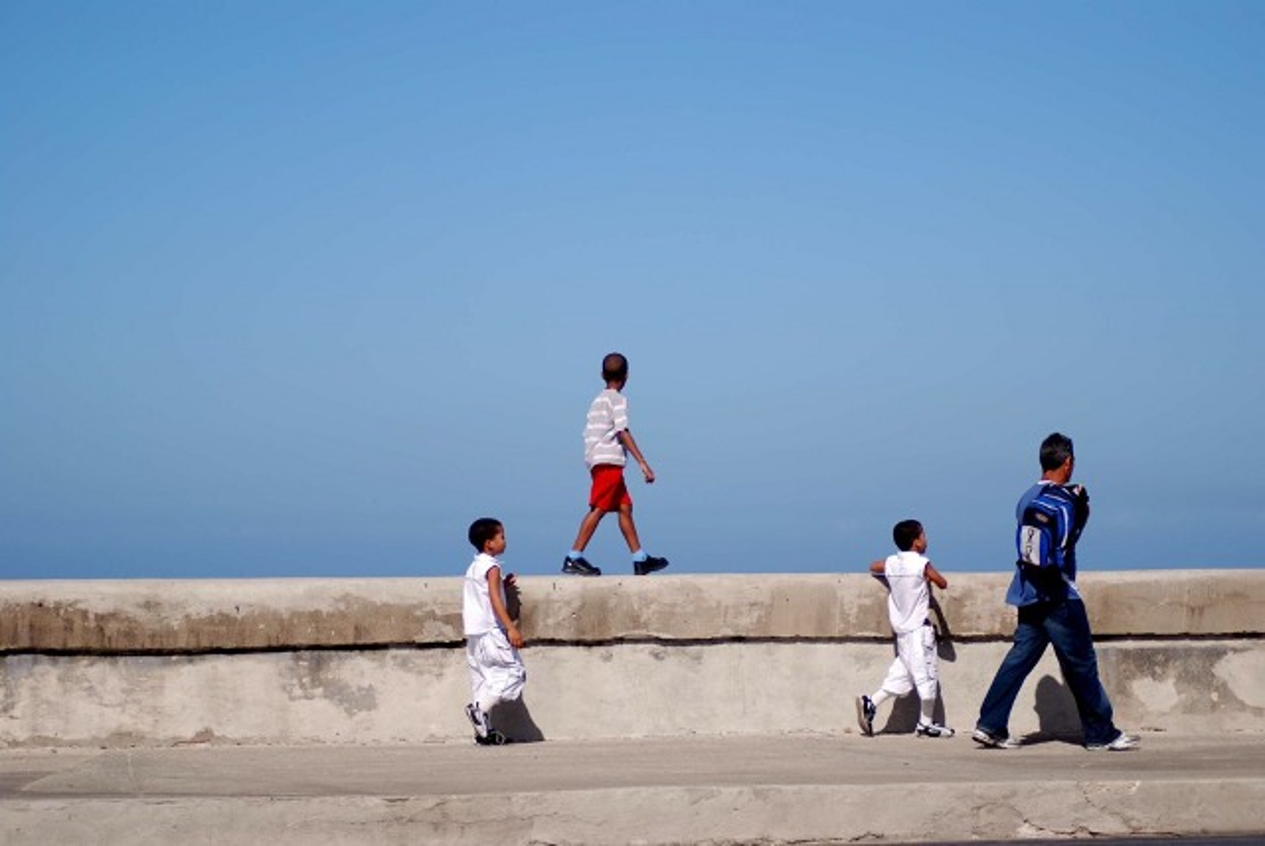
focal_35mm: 120
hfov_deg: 17.0
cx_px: 632
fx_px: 4220
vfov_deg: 11.4
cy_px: 423
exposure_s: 1/1000
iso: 100
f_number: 4.2
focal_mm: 80
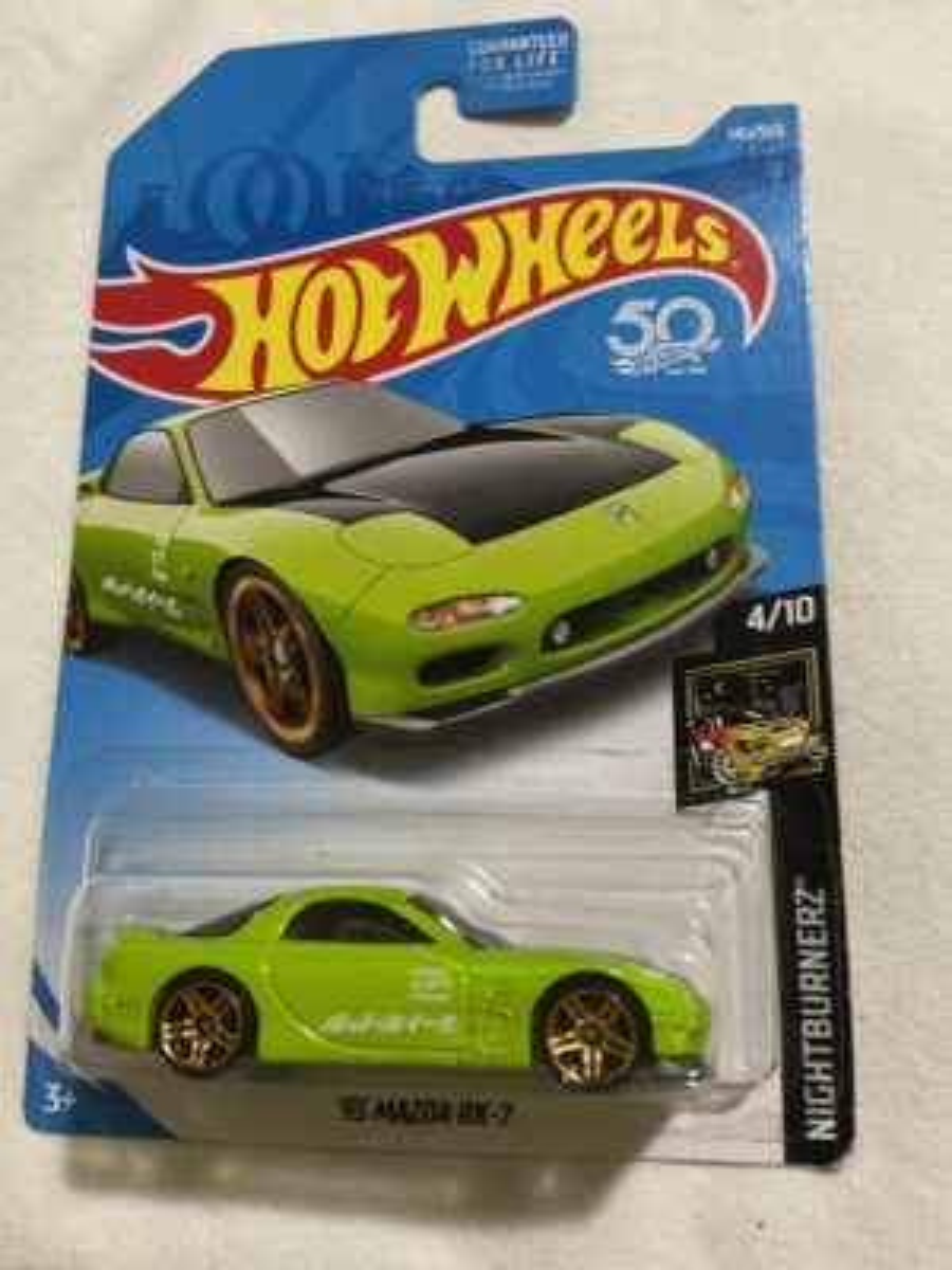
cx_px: 476
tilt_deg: -65.7
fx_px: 1063
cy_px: 635
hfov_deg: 48.2
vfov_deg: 61.7
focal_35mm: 29
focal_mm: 3
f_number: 1.8
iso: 320
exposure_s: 1/30
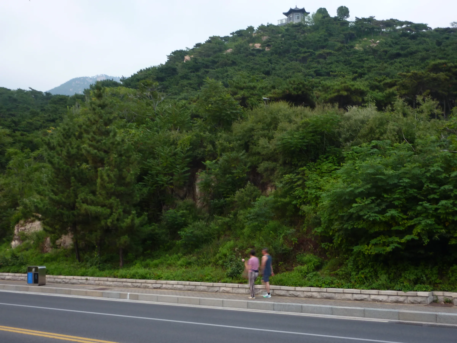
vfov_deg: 34.3
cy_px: 172
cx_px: 228
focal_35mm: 42
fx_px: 554
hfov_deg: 44.8
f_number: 3.7
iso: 80
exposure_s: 1/8
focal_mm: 6.9
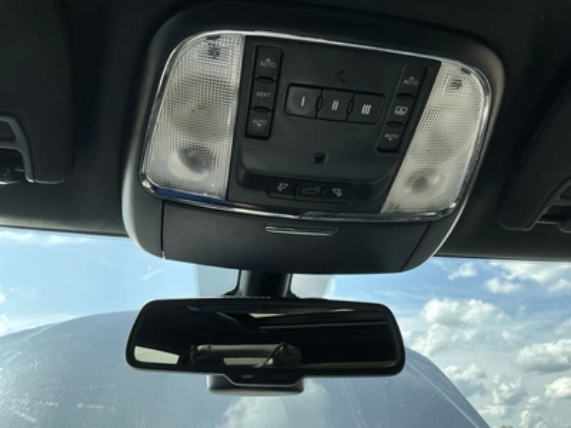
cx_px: 286
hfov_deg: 63.4
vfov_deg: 49.7
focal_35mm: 28
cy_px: 214
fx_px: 462
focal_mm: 3
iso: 25
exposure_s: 1/524
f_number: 1.8
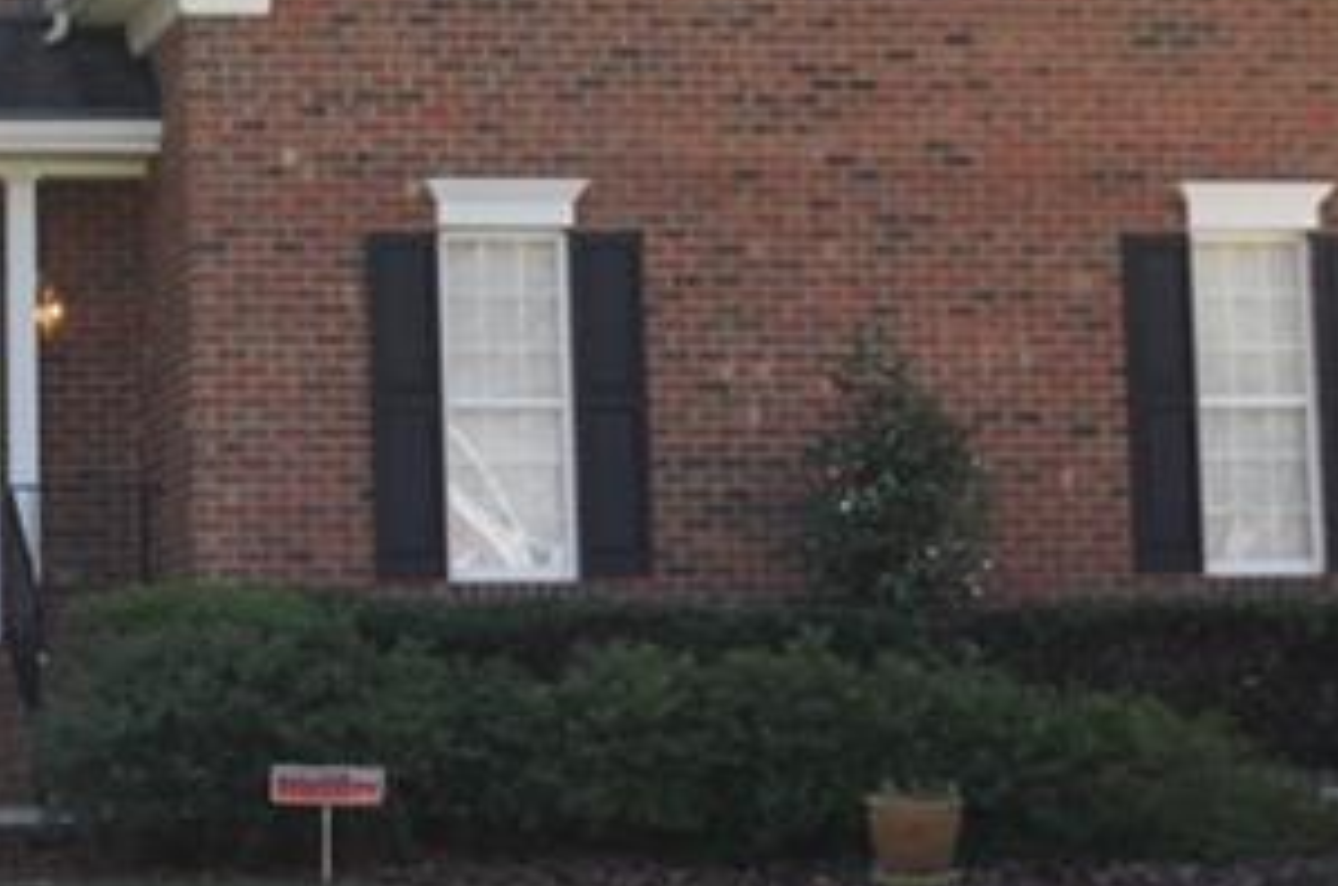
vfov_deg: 12.0
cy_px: 159
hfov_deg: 17.5
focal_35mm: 113
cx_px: -125
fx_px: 4191
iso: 200
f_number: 7.1
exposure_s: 1/200
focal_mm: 22
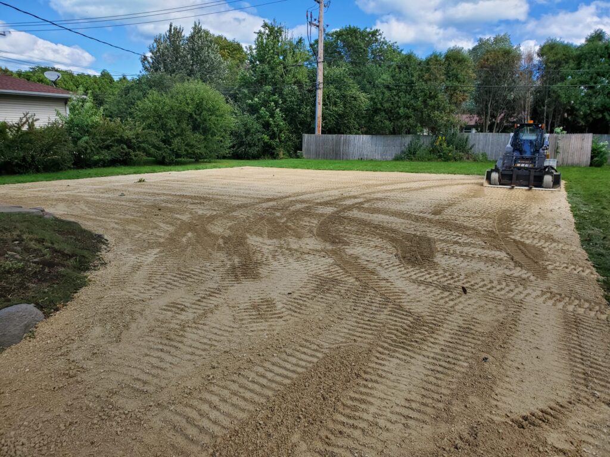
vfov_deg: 53.1
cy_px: 228
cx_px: 305
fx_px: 458
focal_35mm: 26
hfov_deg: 67.3
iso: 50
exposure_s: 1/936
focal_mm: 4.3
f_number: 2.4
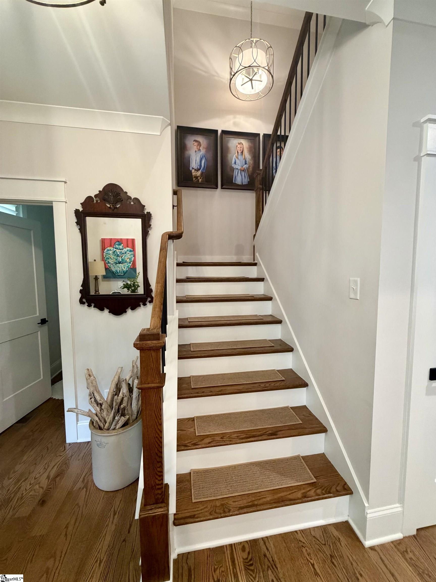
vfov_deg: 102.1
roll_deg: +0.0
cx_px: 218
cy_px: 291
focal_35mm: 14
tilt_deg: -3.6
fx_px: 235
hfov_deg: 85.7
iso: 320
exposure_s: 1/71
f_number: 2.2
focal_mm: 2.22
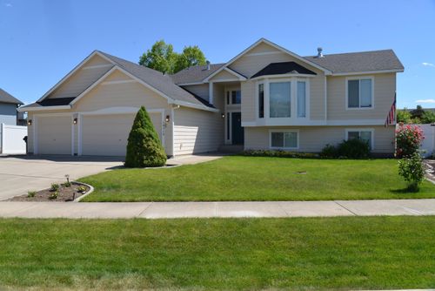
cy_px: 146
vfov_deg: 46.5
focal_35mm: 28
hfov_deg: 65.4
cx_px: 218
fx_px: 339
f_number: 8
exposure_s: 1/250
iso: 125
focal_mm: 28
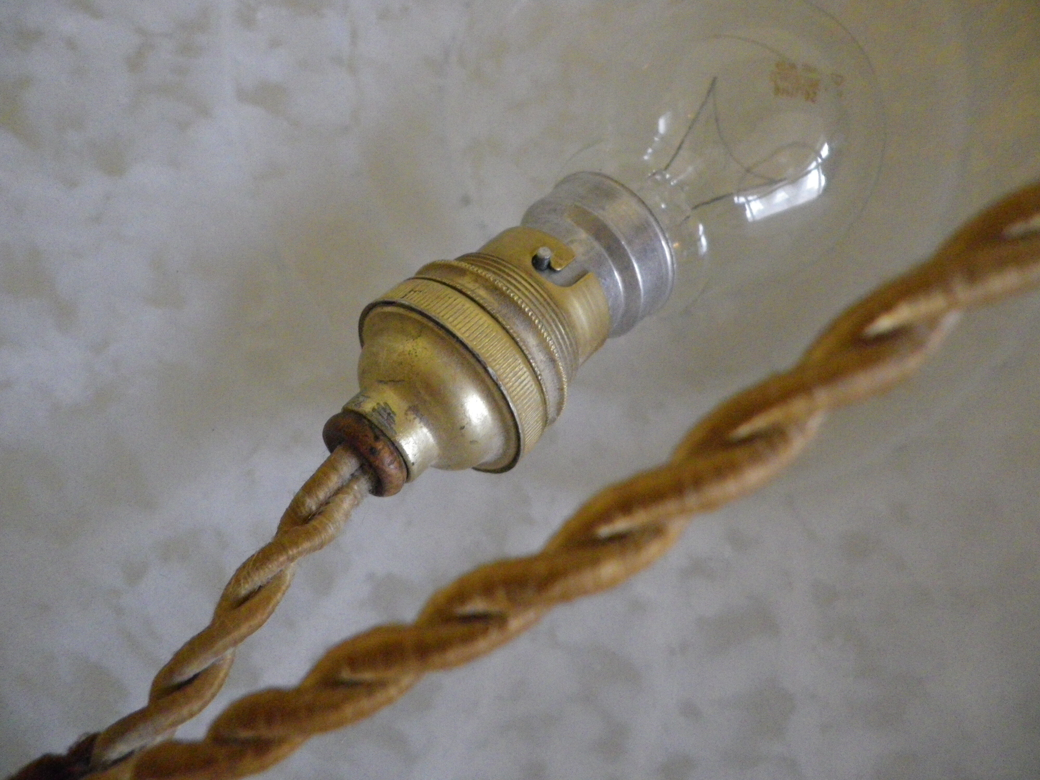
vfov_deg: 49.7
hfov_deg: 63.4
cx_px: 520
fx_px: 841
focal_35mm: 28
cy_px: 390
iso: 640
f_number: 2.6
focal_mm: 4.9
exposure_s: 1/60
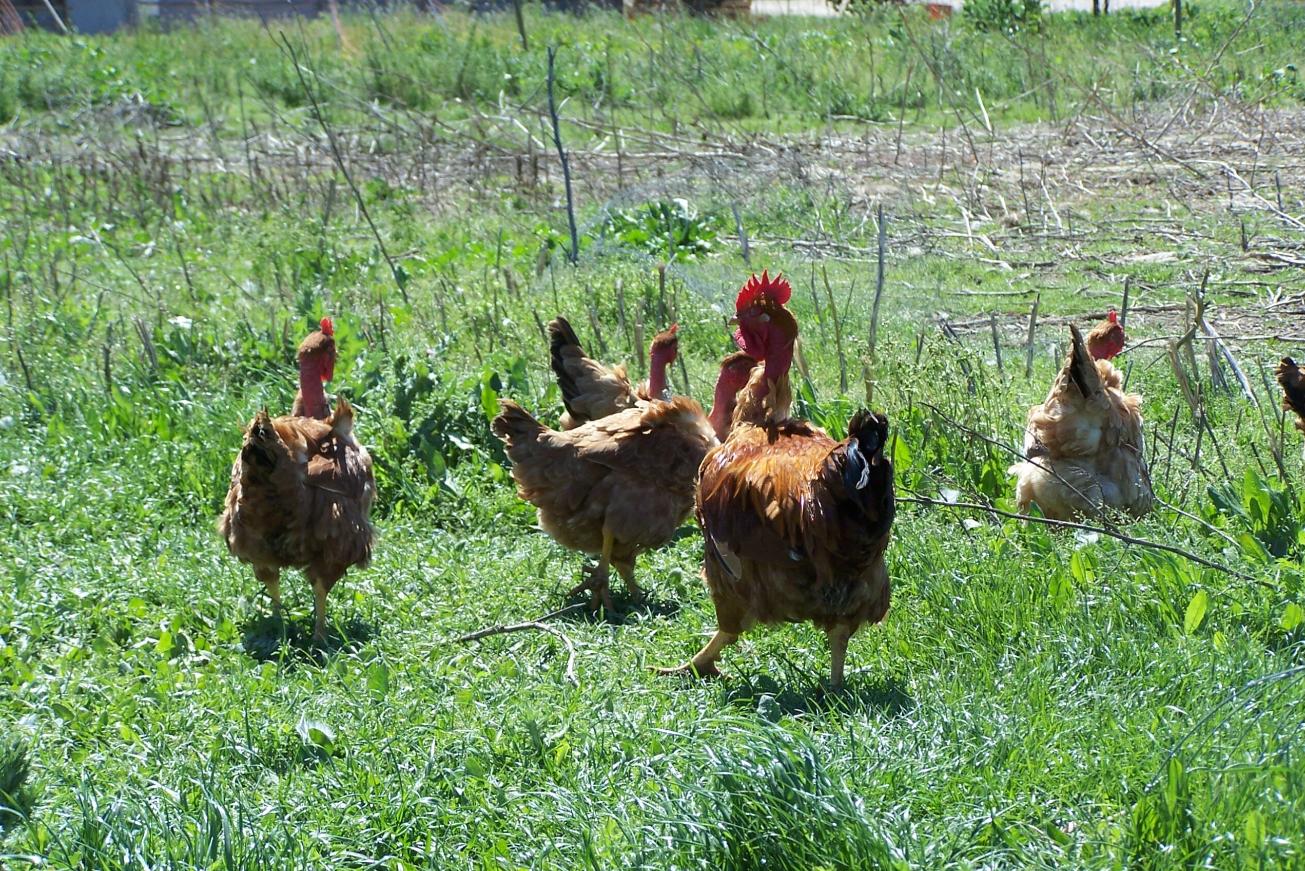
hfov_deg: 15.3
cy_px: 485
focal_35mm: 134
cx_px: 650
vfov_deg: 10.2
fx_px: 4858
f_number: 3.2
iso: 80
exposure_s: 1/750
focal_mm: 21.2
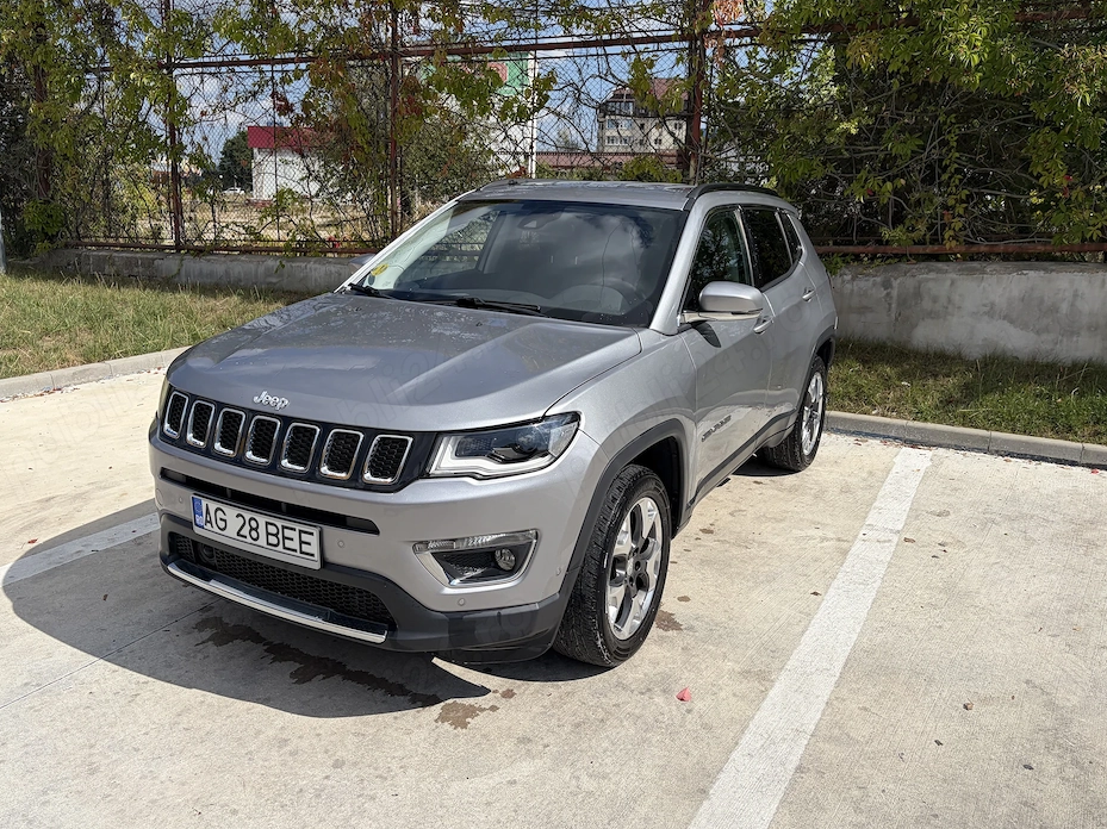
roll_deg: -0.6
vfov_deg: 49.7
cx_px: 543
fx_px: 895
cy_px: 411
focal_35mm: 28
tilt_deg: -13.7
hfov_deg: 63.5
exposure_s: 1/7813
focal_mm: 5.96
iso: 64
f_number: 1.6
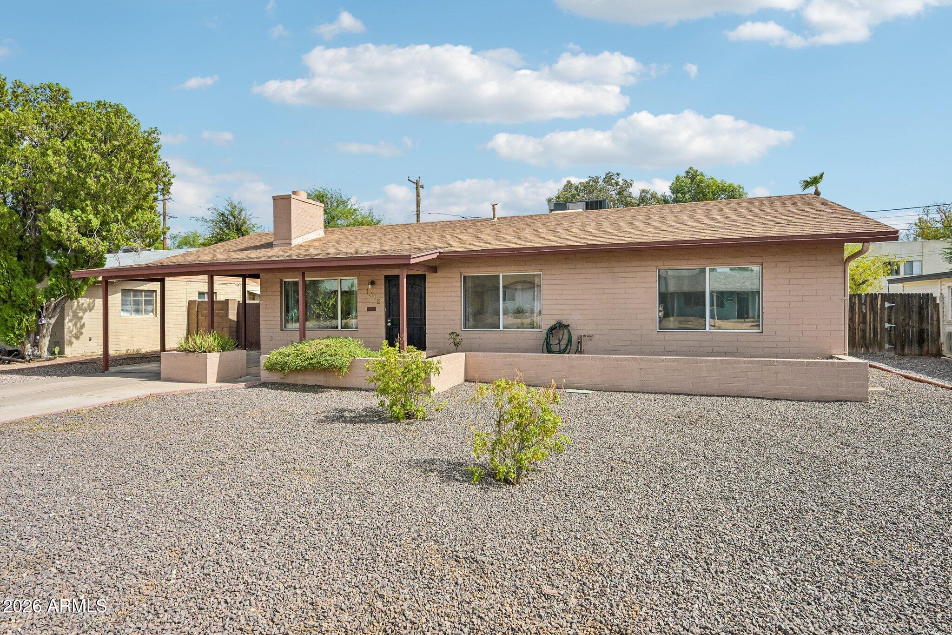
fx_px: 502
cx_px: 476
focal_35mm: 19
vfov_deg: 64.5
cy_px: 318
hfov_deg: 86.9
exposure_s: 1/1600
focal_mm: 19
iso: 640
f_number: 8
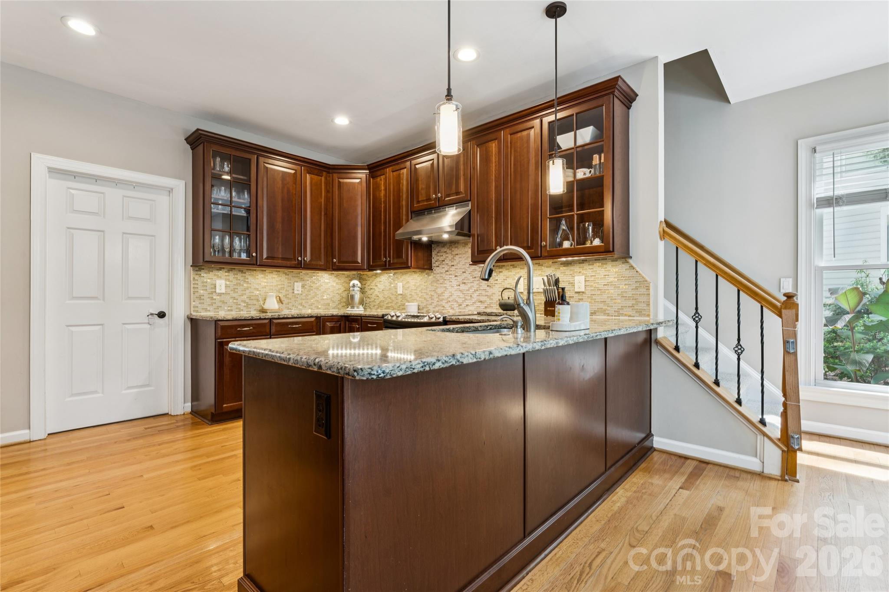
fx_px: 402
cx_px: 444
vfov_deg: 72.7
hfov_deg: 95.7
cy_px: 296
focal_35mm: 16
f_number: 13
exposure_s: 1.3
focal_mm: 16.3
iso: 100
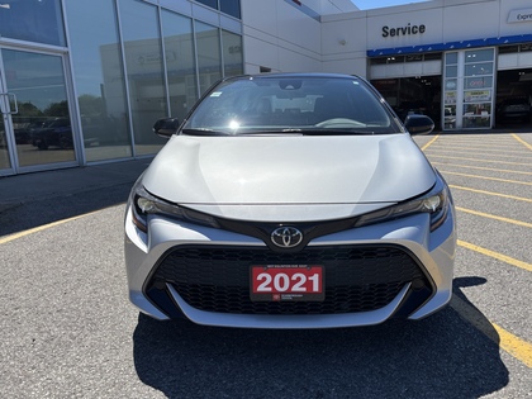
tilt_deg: -11.3
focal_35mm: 26
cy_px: 200
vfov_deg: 53.1
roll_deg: +0.2
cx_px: 266
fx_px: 400
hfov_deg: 67.3
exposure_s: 1/5076
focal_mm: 5.96
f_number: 1.6
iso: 50
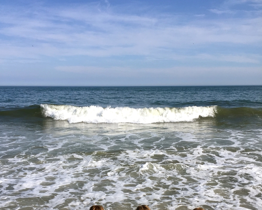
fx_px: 295
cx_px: 131
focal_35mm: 38
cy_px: 166
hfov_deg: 47.9
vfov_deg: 37.8
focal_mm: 4.15
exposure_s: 1/2639
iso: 32
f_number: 2.2
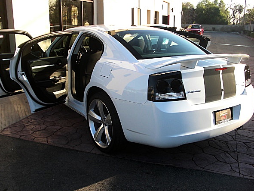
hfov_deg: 47.9
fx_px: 286
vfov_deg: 36.8
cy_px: 100
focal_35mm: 39
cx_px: 120
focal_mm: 6.3
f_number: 2.8
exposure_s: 1/250
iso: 50
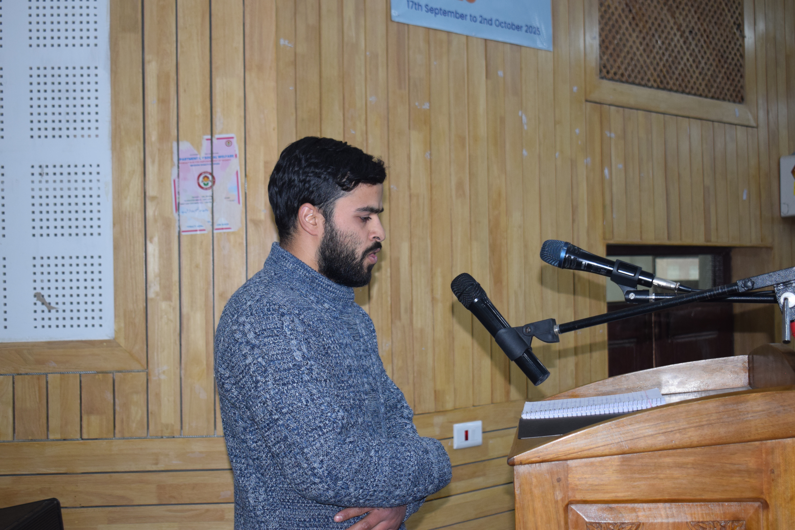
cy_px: 265
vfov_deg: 25.1
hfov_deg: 36.9
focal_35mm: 54
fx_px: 1192
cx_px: 398
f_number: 4.8
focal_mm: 36
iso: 800
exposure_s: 1/60
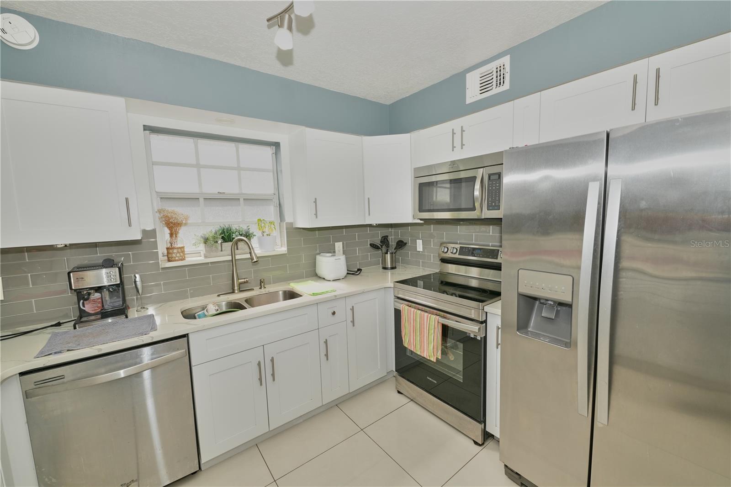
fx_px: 284
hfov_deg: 104.3
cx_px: 366
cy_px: 244
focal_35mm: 14
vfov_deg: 81.2
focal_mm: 14
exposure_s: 1/200
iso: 400
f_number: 7.1
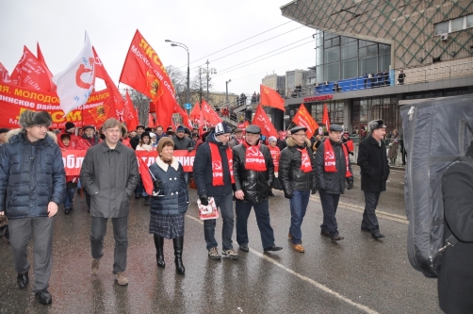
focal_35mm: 27
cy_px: 157
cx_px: 236
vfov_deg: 47.8
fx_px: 354
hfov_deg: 67.5
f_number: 4
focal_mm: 18
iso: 200
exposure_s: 1/200
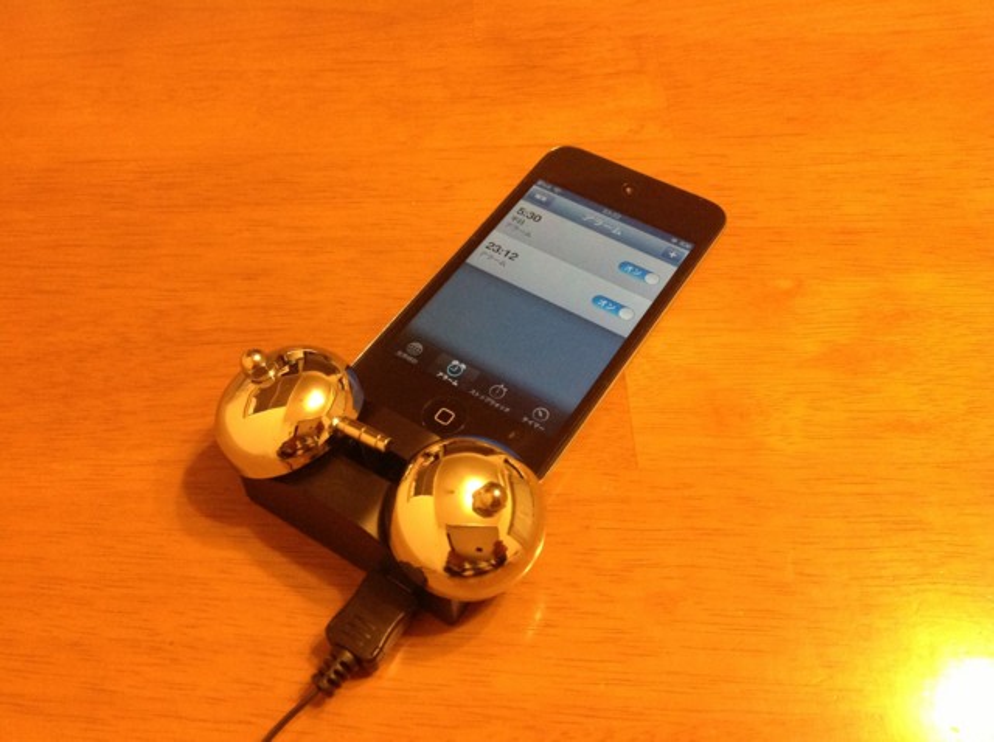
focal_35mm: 35
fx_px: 1004
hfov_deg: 52.7
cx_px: 497
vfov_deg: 40.6
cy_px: 371
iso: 400
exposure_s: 1/17
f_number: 2.4
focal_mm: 4.28
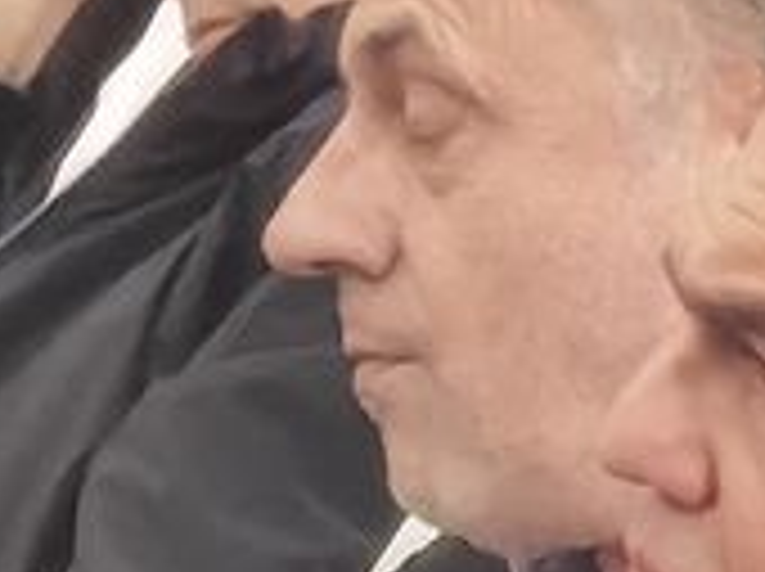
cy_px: -622
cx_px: 2196
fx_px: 17787
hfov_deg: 2.4
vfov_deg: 1.8
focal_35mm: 806
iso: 160
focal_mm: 6.71
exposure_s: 1/50
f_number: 1.9
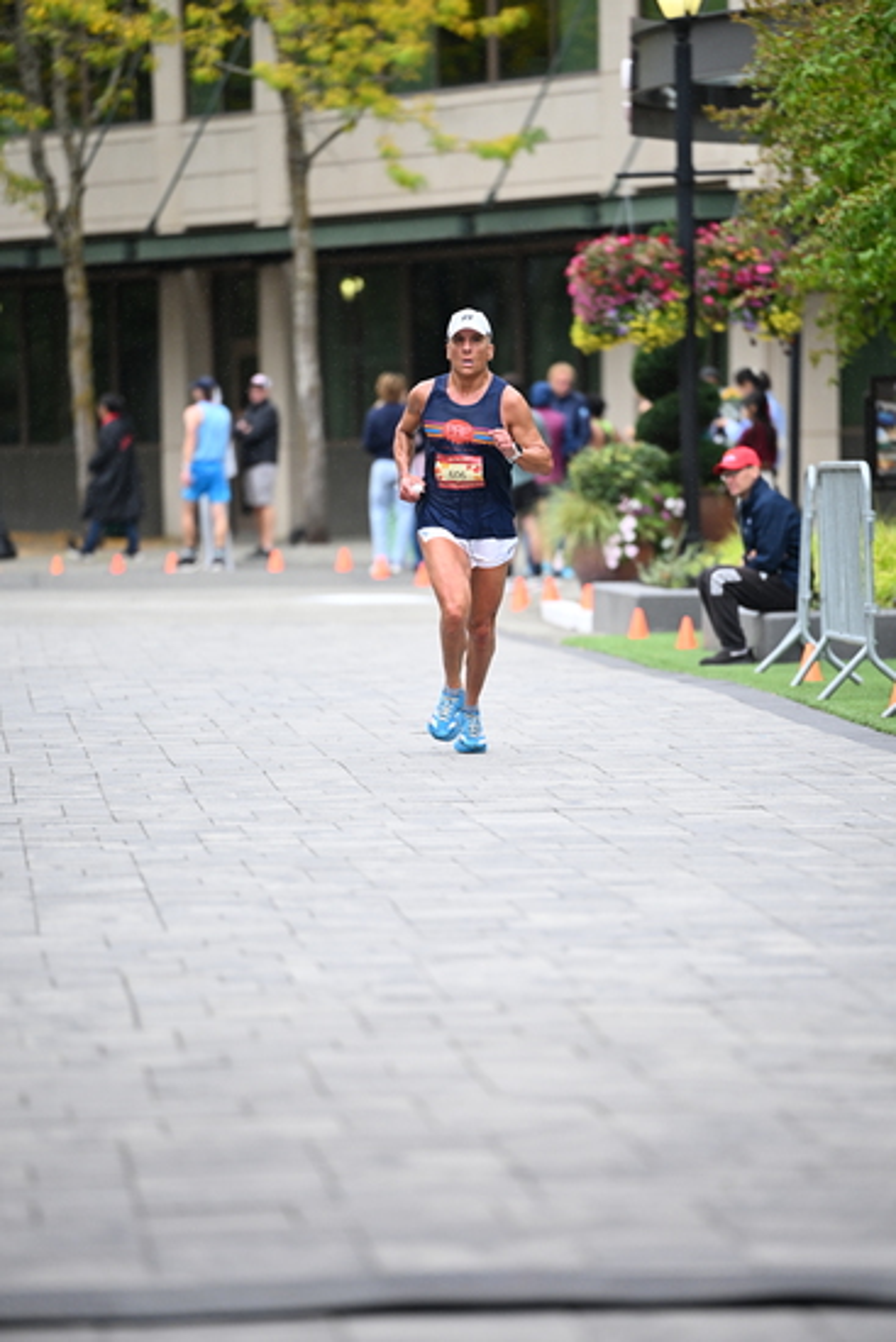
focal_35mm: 200
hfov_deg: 6.9
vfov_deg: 10.3
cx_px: 448
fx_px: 7461
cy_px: 671
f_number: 2.8
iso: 1250
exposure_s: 1/1600
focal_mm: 200
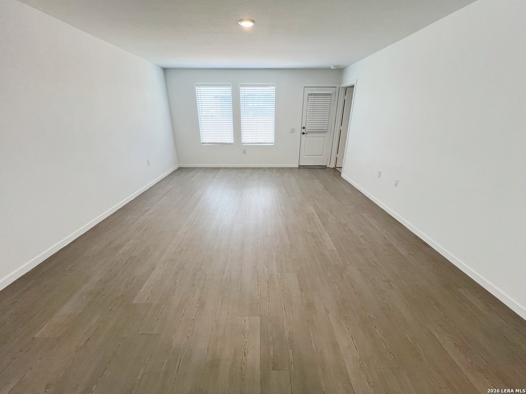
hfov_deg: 106.2
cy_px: 197
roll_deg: -0.4
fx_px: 198
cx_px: 263
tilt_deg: -22.3
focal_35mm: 13
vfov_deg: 89.9
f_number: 1.8
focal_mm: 1.57
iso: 160
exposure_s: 1/120
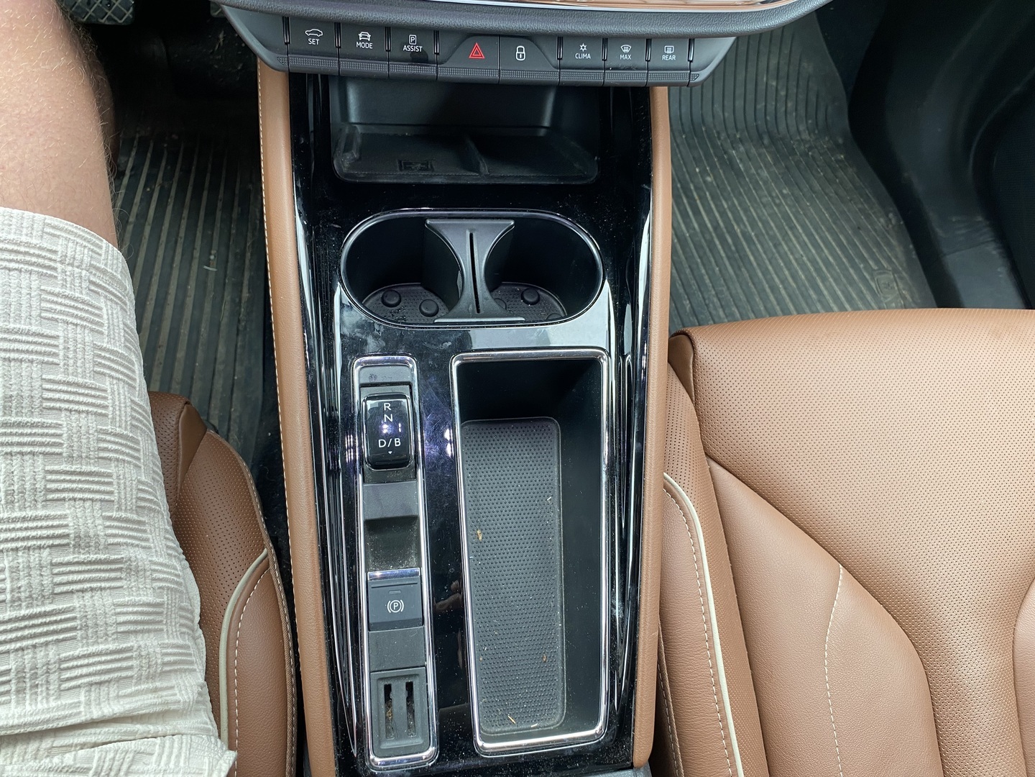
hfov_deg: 67.3
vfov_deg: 53.1
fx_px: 777
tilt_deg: -61.0
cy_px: 388
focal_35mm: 26
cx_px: 518
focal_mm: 4.25
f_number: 1.8
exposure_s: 1/50
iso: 64
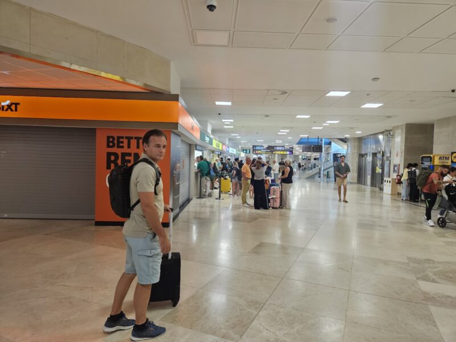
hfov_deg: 73.9
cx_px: 228
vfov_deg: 58.9
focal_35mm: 23
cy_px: 171
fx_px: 303
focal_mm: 5.4
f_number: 1.8
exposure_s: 1/142
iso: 400
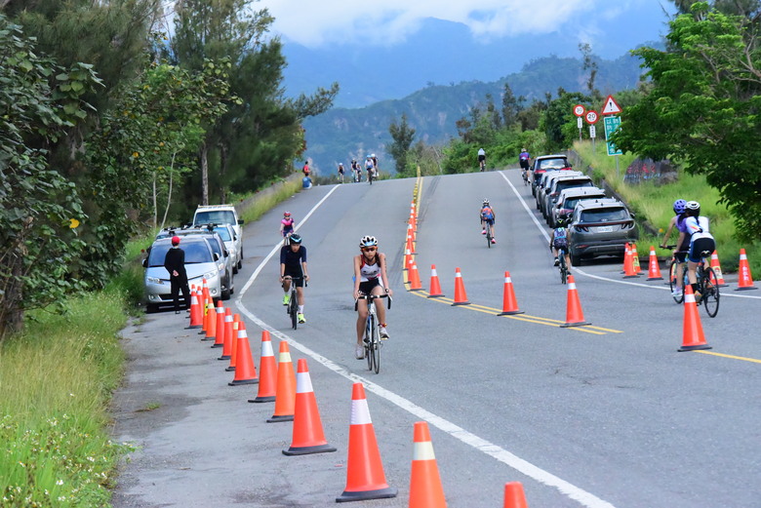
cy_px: 254
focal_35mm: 145
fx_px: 3067
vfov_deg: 9.5
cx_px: 380
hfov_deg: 14.1
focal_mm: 145
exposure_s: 1/4000
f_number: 10
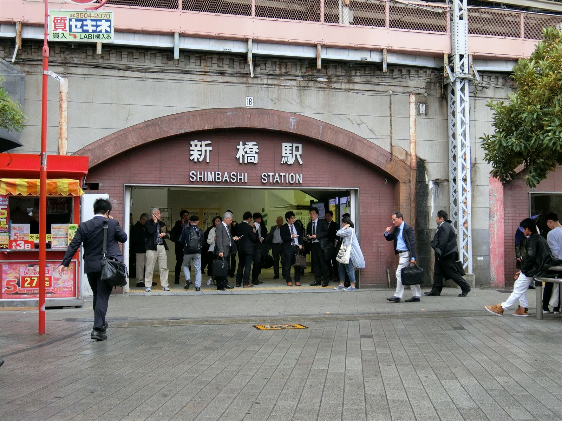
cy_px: 210
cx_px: 281
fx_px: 698
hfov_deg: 43.9
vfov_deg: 33.6
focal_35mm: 43
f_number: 3.9
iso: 320
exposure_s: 1/125
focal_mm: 9.1
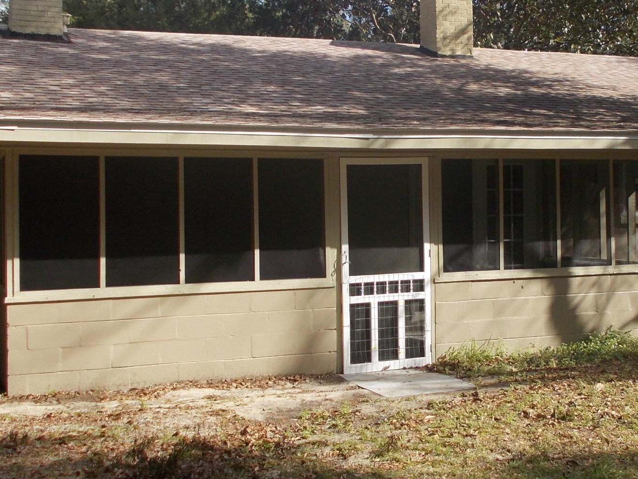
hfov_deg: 32.7
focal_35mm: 58
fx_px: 1069
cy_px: 184
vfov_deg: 25.2
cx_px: 466
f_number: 8
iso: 80
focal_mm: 4.6
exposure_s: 1/100
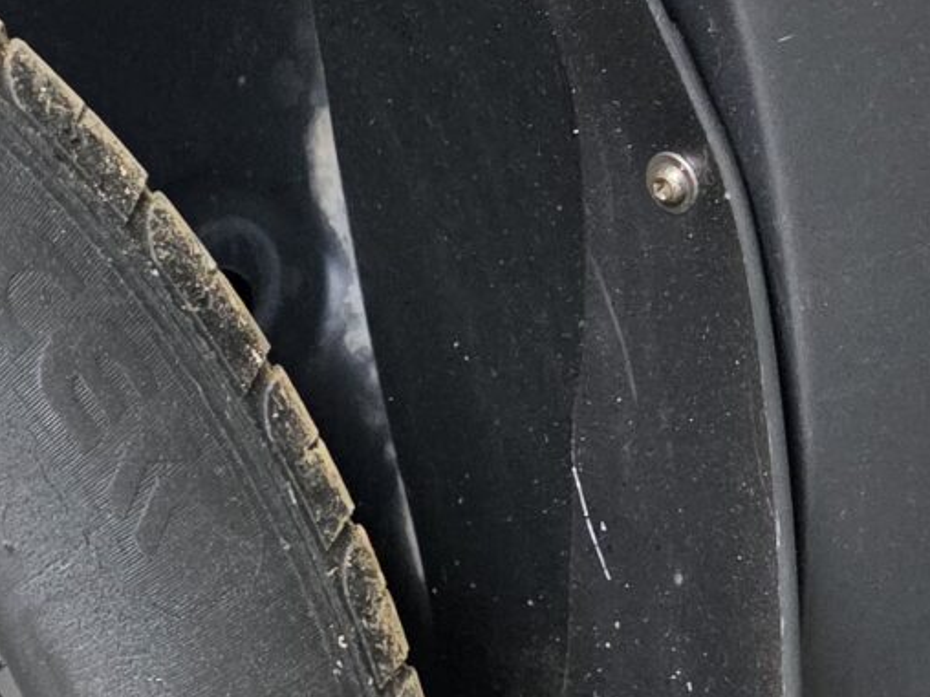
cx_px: -1062
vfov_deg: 11.9
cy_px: 1209
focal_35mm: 116
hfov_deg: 13.8
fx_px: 3116
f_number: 1.7
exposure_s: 1/100
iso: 200
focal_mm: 6.3
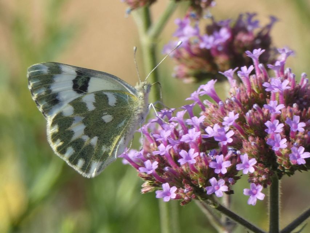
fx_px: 2311
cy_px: 116
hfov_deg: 7.7
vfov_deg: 5.8
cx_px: 155
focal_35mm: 258
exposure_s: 1/100
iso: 80
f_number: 5.5
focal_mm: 46.2
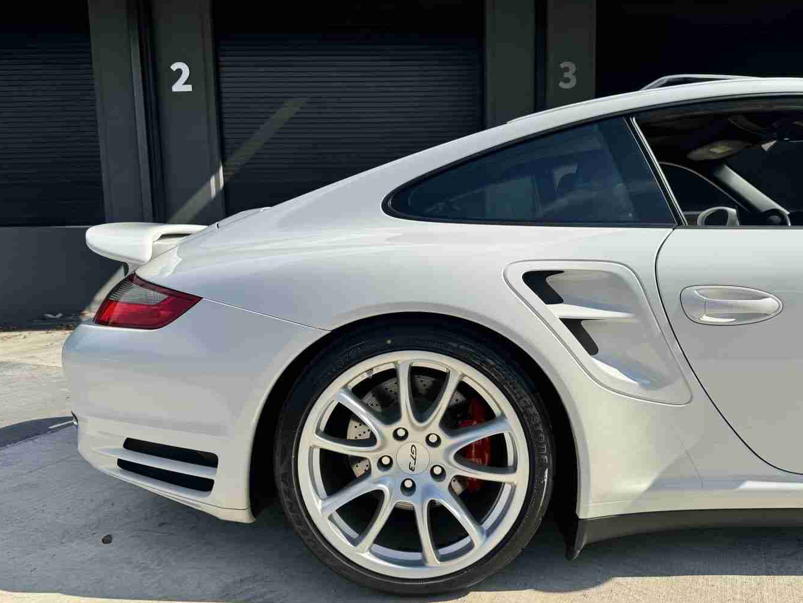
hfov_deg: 67.3
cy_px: 311
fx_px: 603
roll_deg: +2.2
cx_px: 409
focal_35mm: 26
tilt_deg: -8.6
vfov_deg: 53.1
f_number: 1.78
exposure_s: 1/6410
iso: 80
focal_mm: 6.76
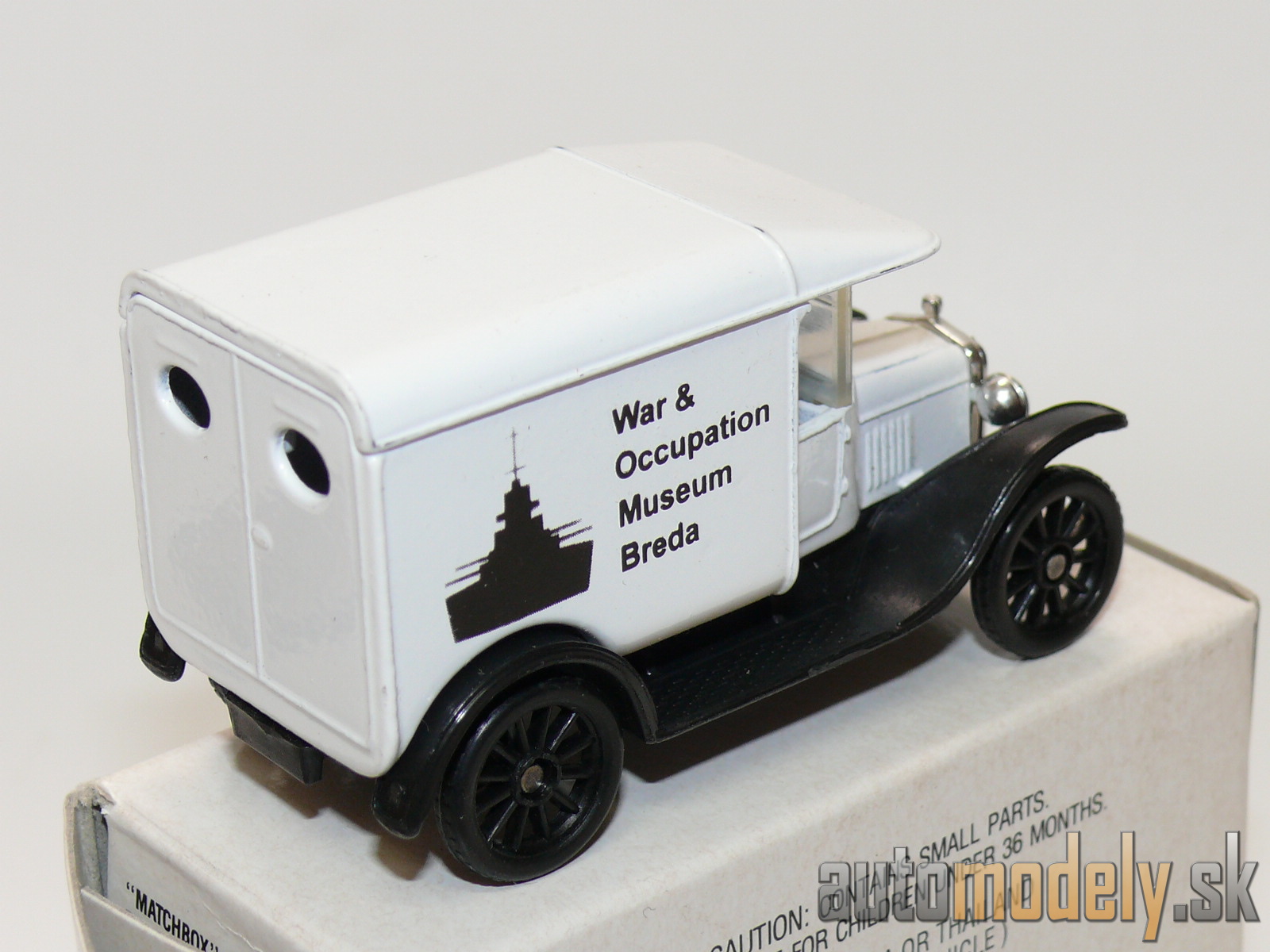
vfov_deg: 15.2
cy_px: 476
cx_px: 635
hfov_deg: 20.2
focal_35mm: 97
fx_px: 3559
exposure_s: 1/30
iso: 100
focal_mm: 13.1
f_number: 4
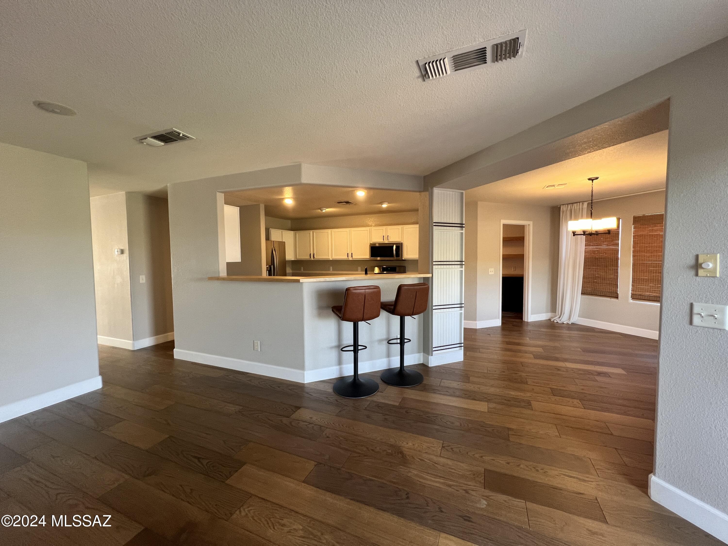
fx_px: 273
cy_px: 273
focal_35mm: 13
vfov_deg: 89.9
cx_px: 364
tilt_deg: -3.5
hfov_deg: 106.2
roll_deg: +0.6
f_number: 1.8
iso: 160
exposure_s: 1/60
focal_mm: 1.57
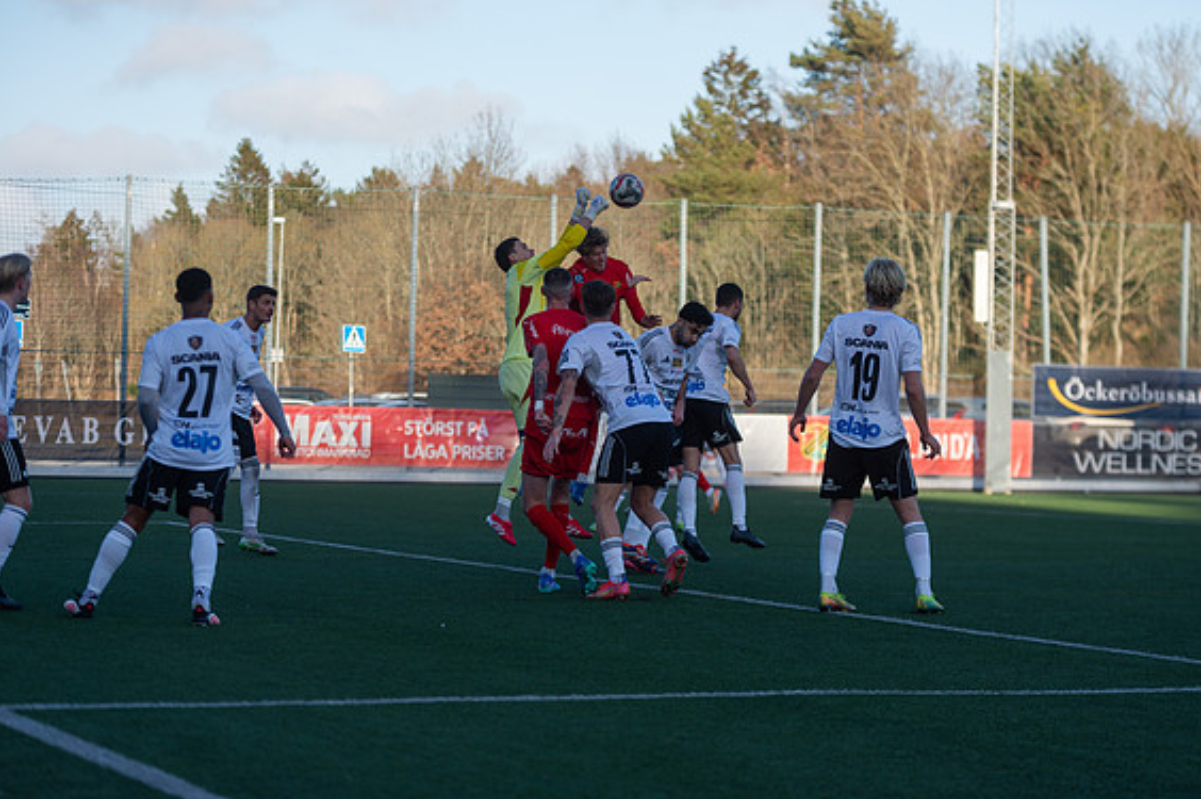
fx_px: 3600
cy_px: 392
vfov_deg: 12.7
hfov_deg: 18.9
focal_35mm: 108
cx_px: 615
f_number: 3.2
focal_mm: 105
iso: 100
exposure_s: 1/1000
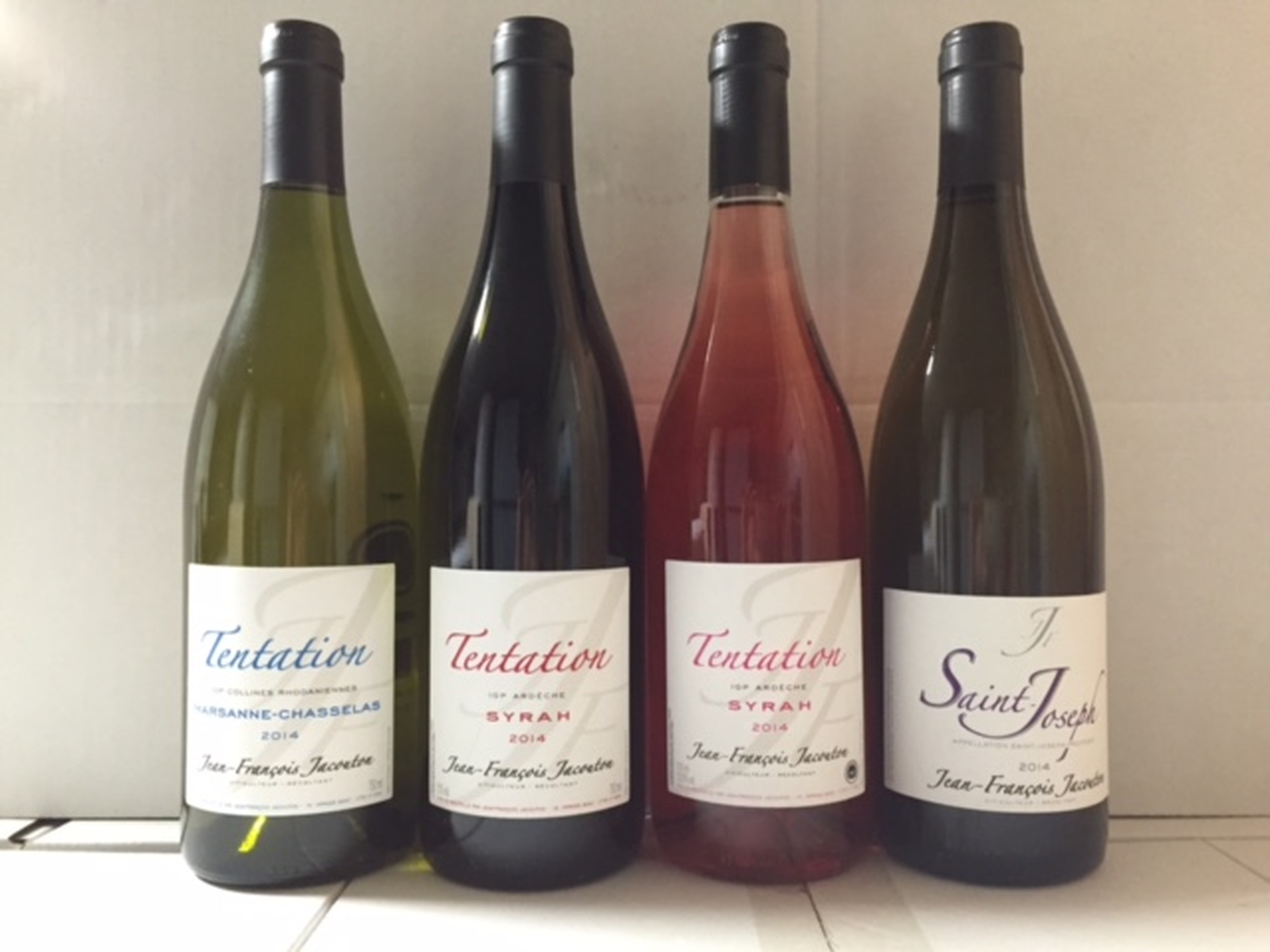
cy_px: 476
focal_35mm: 29
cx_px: 635
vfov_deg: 48.2
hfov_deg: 61.7
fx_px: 1064
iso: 250
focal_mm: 4.15
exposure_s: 1/24
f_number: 2.2
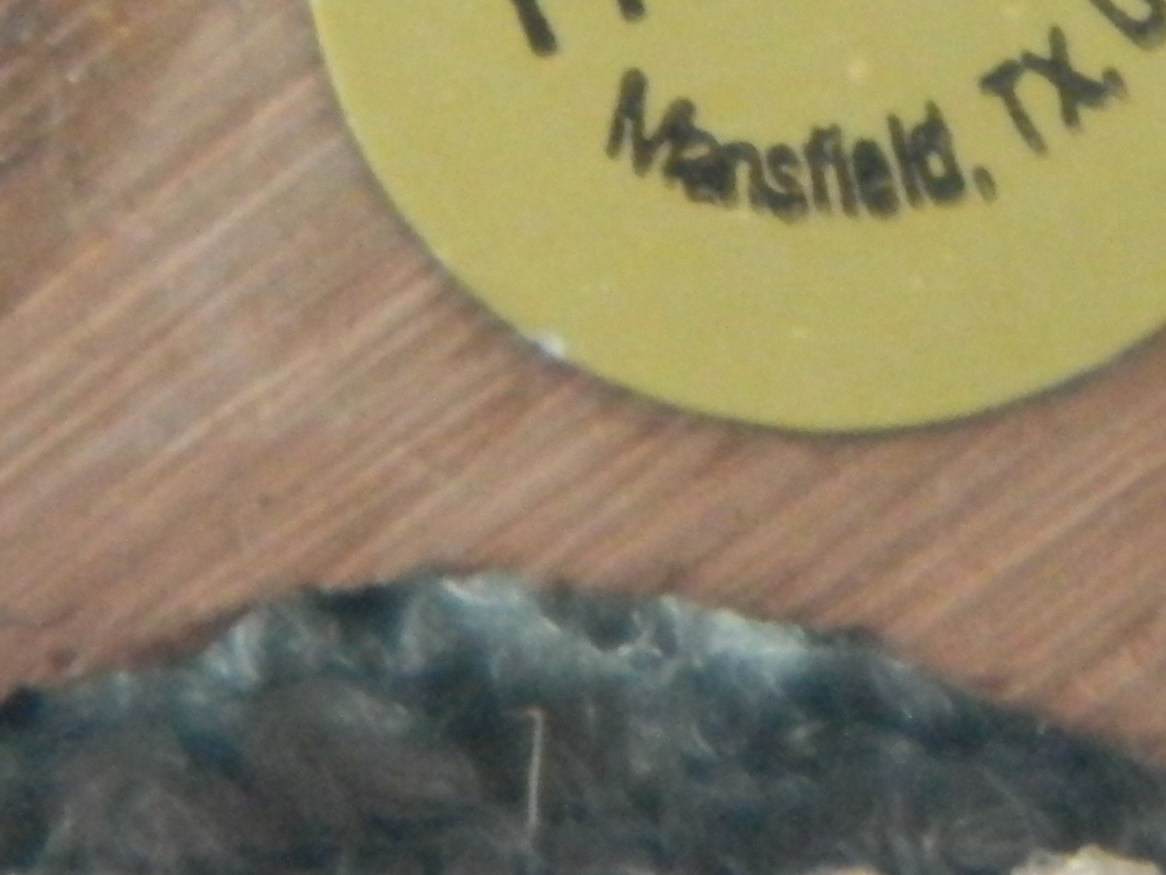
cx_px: 812
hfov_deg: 2.6
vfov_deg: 2.0
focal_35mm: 761
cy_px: -295
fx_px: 25631
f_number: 5.4
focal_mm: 39.7
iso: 640
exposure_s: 1/10
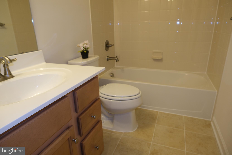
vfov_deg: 53.1
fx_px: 155
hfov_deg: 73.7
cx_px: 116
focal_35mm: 24
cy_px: 78
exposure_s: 1/60
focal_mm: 16.1
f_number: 3.6
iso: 640
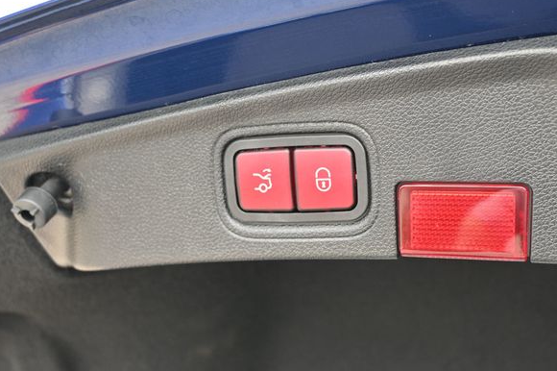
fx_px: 678
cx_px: 304
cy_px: 176
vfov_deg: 30.6
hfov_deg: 44.6
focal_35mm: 44
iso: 400
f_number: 4.5
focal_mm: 26.5
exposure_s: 1/200
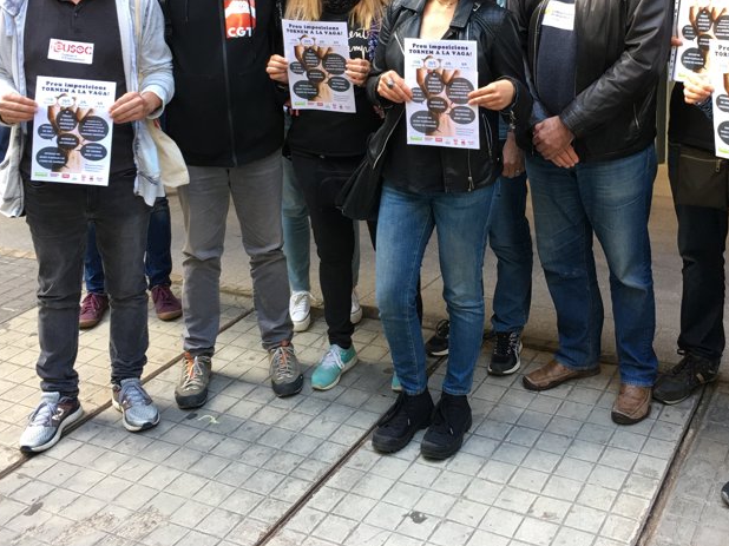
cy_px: 129
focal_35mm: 46
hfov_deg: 41.0
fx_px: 968
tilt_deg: -11.6
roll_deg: +1.9
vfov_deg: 30.9
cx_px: 447
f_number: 2.2
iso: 25
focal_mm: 4.15
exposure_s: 1/33
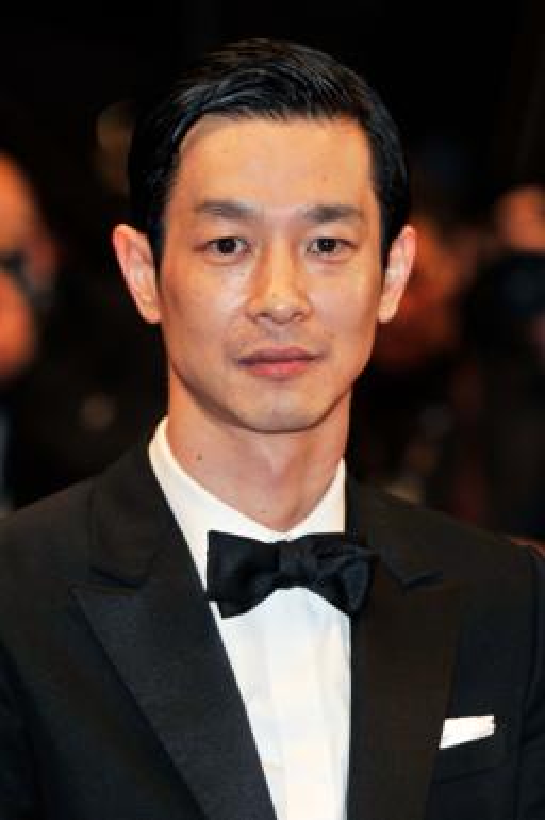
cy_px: 410
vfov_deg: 10.6
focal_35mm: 195
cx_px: 272
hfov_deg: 7.0
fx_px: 4436
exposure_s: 1/250
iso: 800
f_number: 5.6
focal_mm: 195
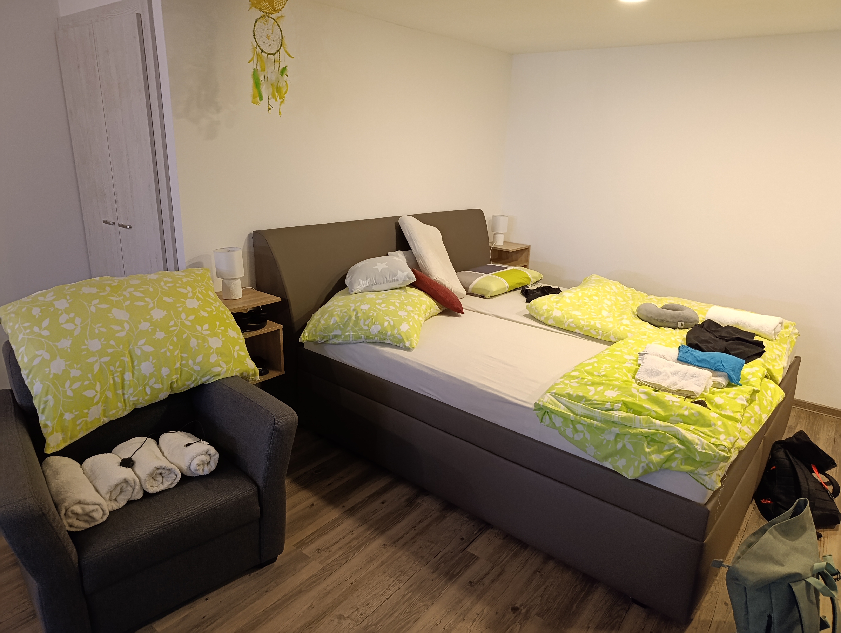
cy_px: 316
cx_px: 420
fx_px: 560
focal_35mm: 23
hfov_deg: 73.8
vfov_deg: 59.0
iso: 1250
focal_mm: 6.11
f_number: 1.7
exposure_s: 1/50
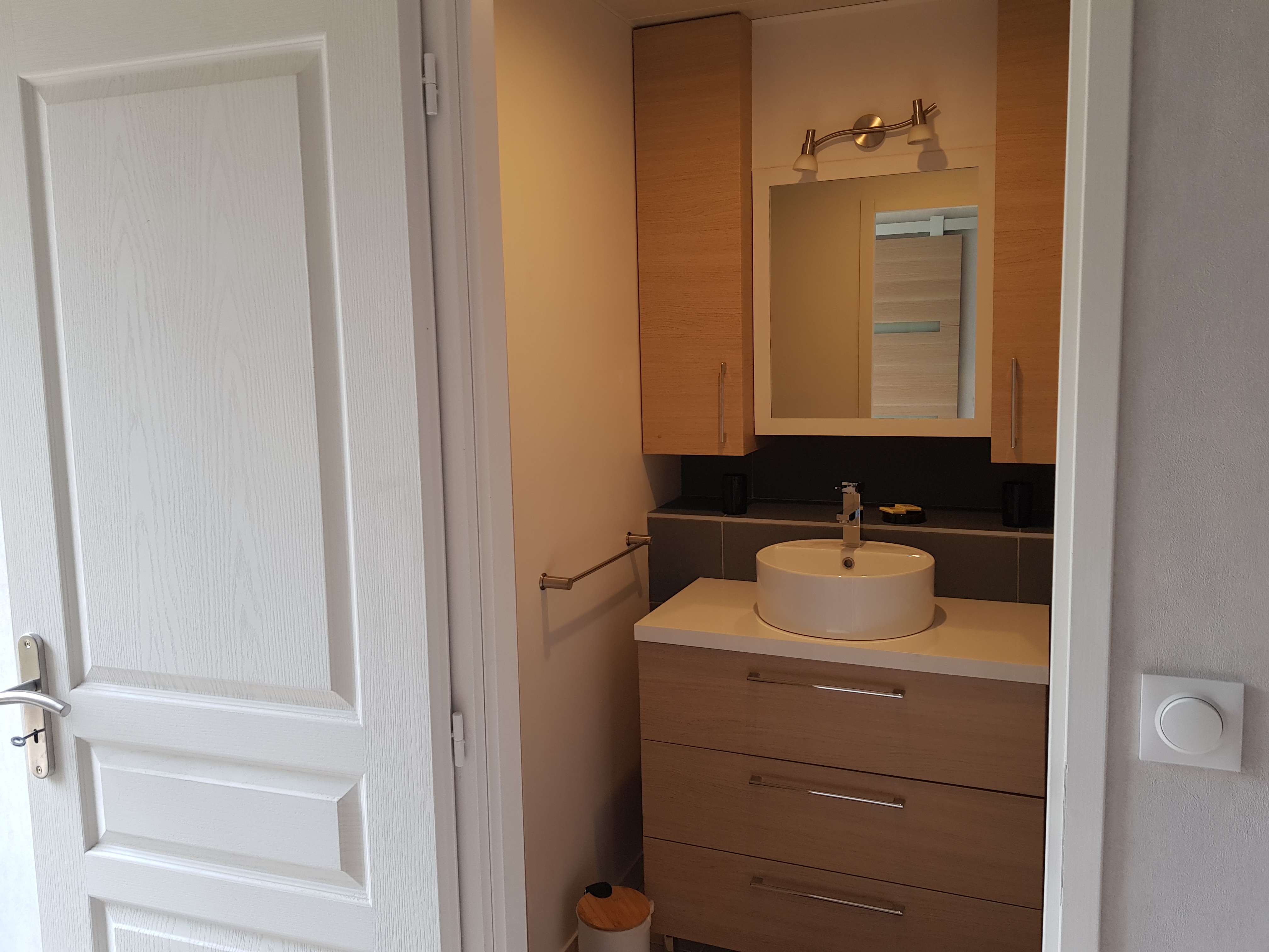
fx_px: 953
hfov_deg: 67.3
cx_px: 634
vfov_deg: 53.1
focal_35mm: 26
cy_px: 476
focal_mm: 4.2
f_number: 1.7
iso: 64
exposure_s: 1/50
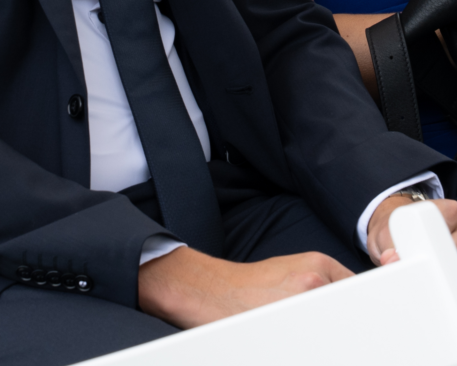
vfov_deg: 4.0
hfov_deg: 5.1
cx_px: 259
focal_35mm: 379
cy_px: -331
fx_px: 5126
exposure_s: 1/160
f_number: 6.3
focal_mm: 70
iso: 160
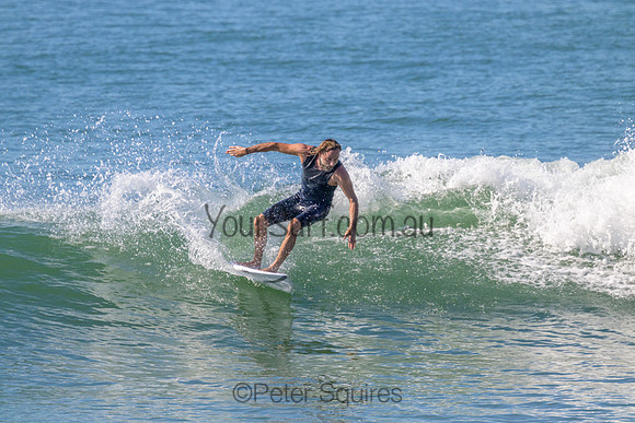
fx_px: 14114
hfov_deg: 2.6
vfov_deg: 1.7
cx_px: 318
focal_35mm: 800
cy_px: 212
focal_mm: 800
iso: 900
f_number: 11
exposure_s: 1/2000
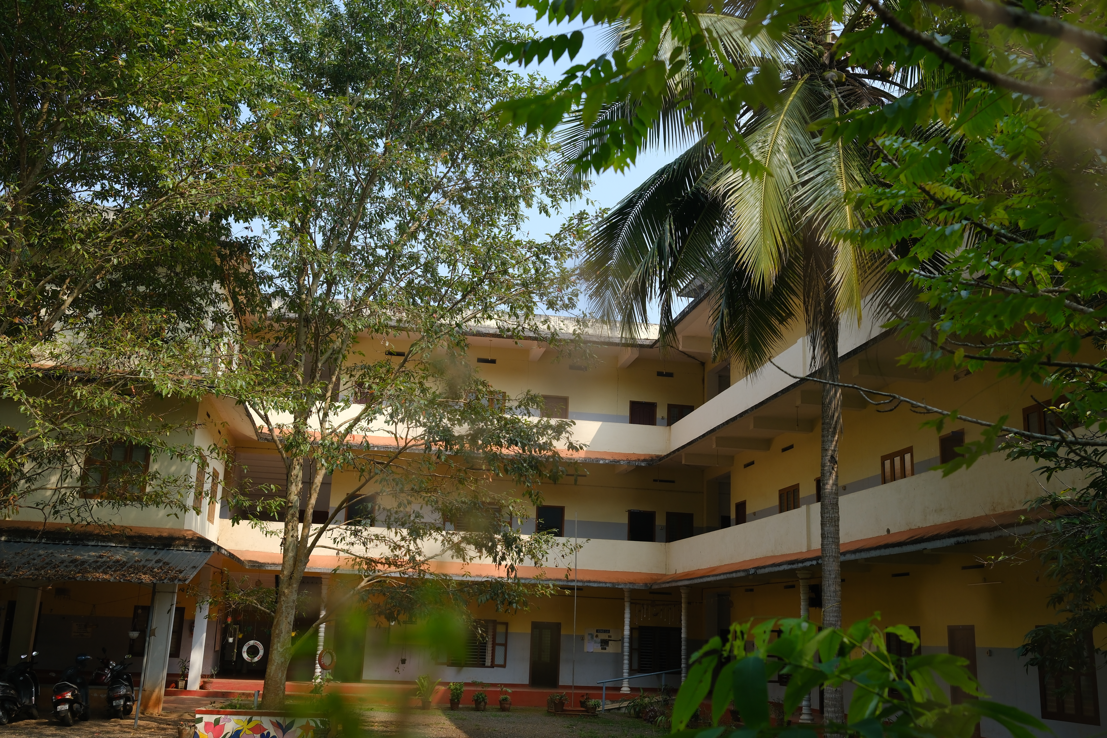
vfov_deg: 37.9
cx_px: 554
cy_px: 369
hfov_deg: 54.4
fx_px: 1076
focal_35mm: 35
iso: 160
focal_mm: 23
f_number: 4
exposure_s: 1/680
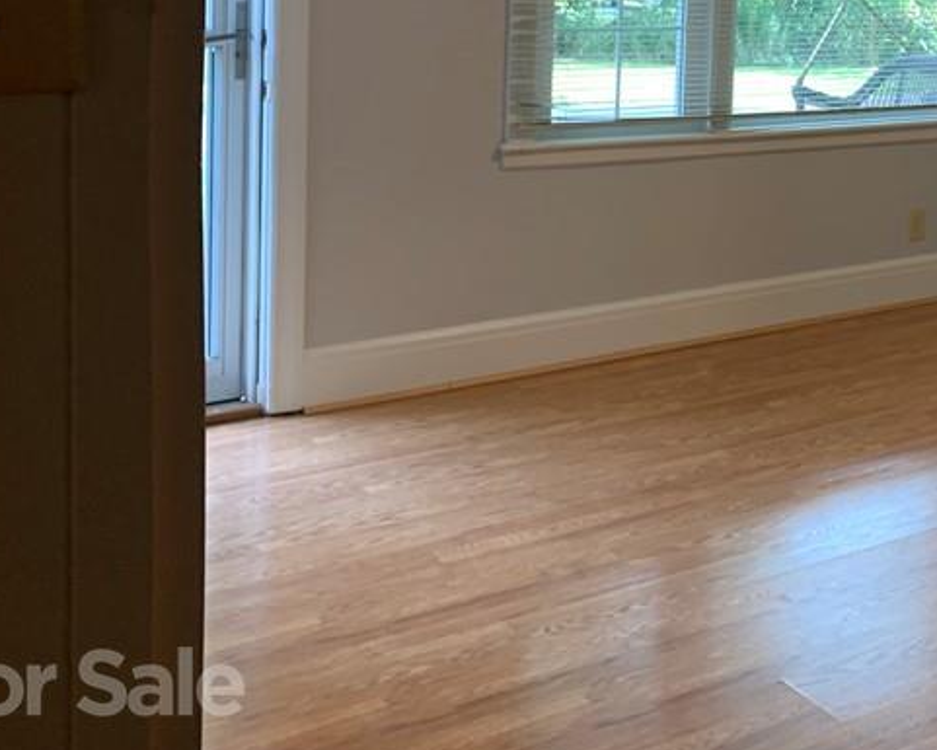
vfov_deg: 26.8
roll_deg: -3.6
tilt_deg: -4.5
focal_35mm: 54
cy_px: 29
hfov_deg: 32.3
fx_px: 1498
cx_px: 910
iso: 125
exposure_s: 1/60
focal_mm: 4.25
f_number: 1.8
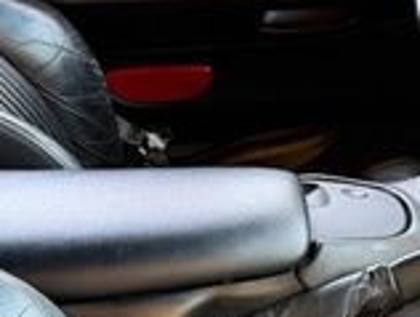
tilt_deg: -31.8
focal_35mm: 97
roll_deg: +2.9
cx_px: 213
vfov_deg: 15.2
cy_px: 272
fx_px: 1179
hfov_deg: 20.2
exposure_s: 1/71
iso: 200
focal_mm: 6.76
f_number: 1.78
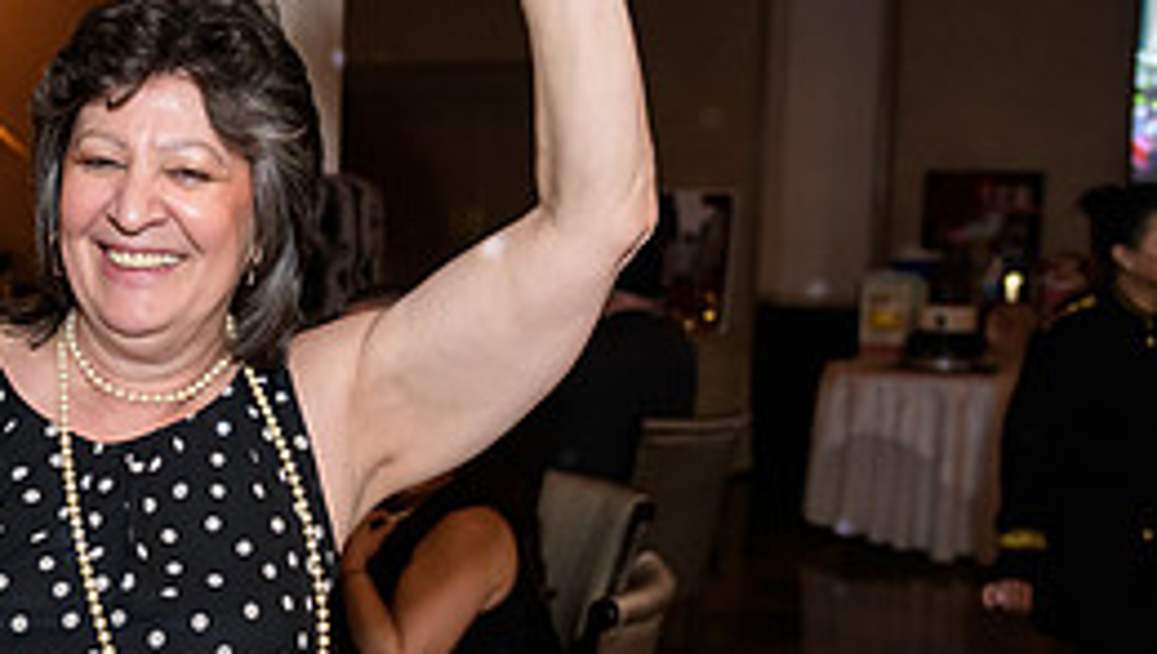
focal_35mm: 63
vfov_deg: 19.2
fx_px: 1935
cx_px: 174
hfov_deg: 32.1
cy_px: 327
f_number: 3.2
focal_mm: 27
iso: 1600
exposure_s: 1/125
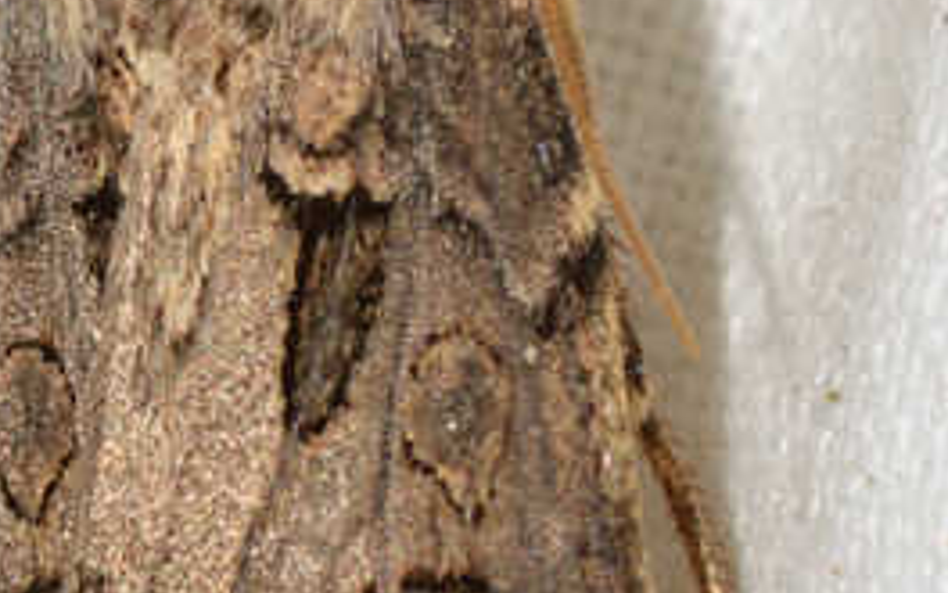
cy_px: 345
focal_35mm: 371
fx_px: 9585
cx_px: 345
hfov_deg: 5.7
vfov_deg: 3.5
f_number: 20
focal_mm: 100
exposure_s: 1/200
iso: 100
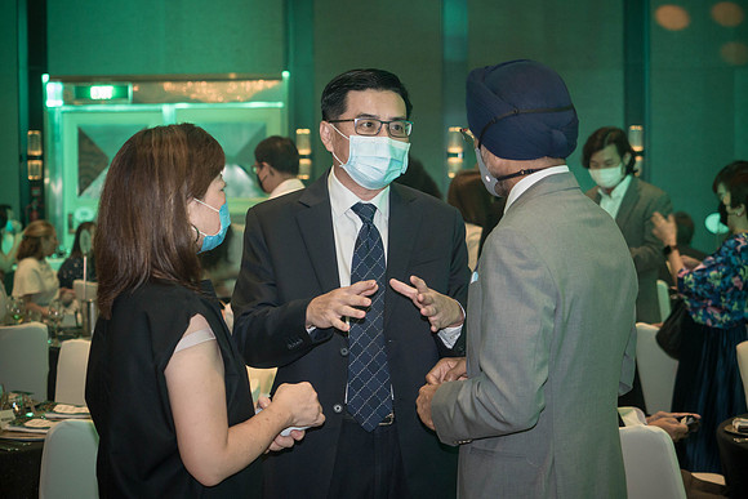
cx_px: 374
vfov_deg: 15.8
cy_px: 250
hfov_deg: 23.6
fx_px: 1794
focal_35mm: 86
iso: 1600
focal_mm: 40
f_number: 2.8
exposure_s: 1/60
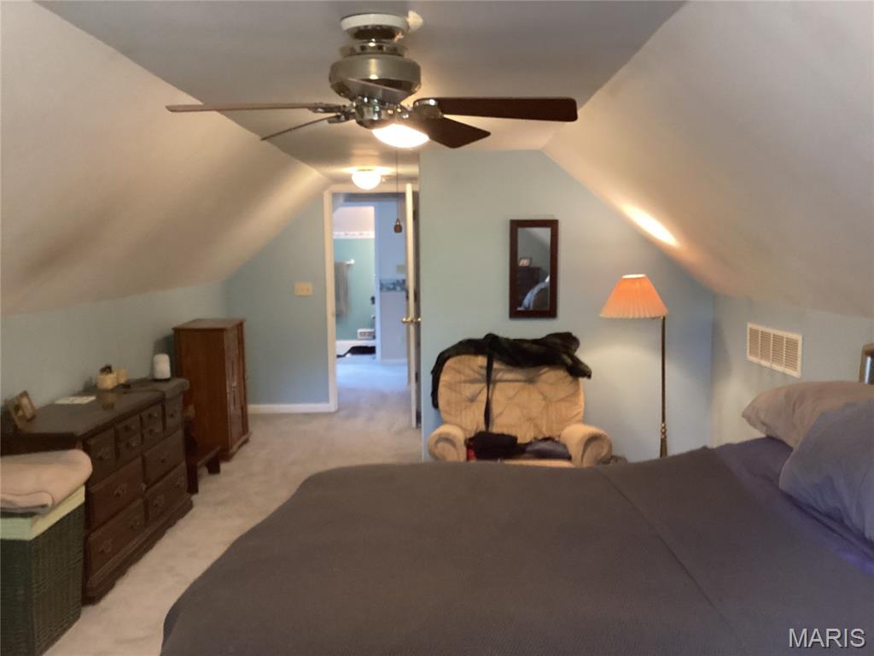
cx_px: 437
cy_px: 328
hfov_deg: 58.4
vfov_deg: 45.4
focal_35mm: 31
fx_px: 783
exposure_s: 1/33
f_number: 2.4
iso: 320
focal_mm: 3.3
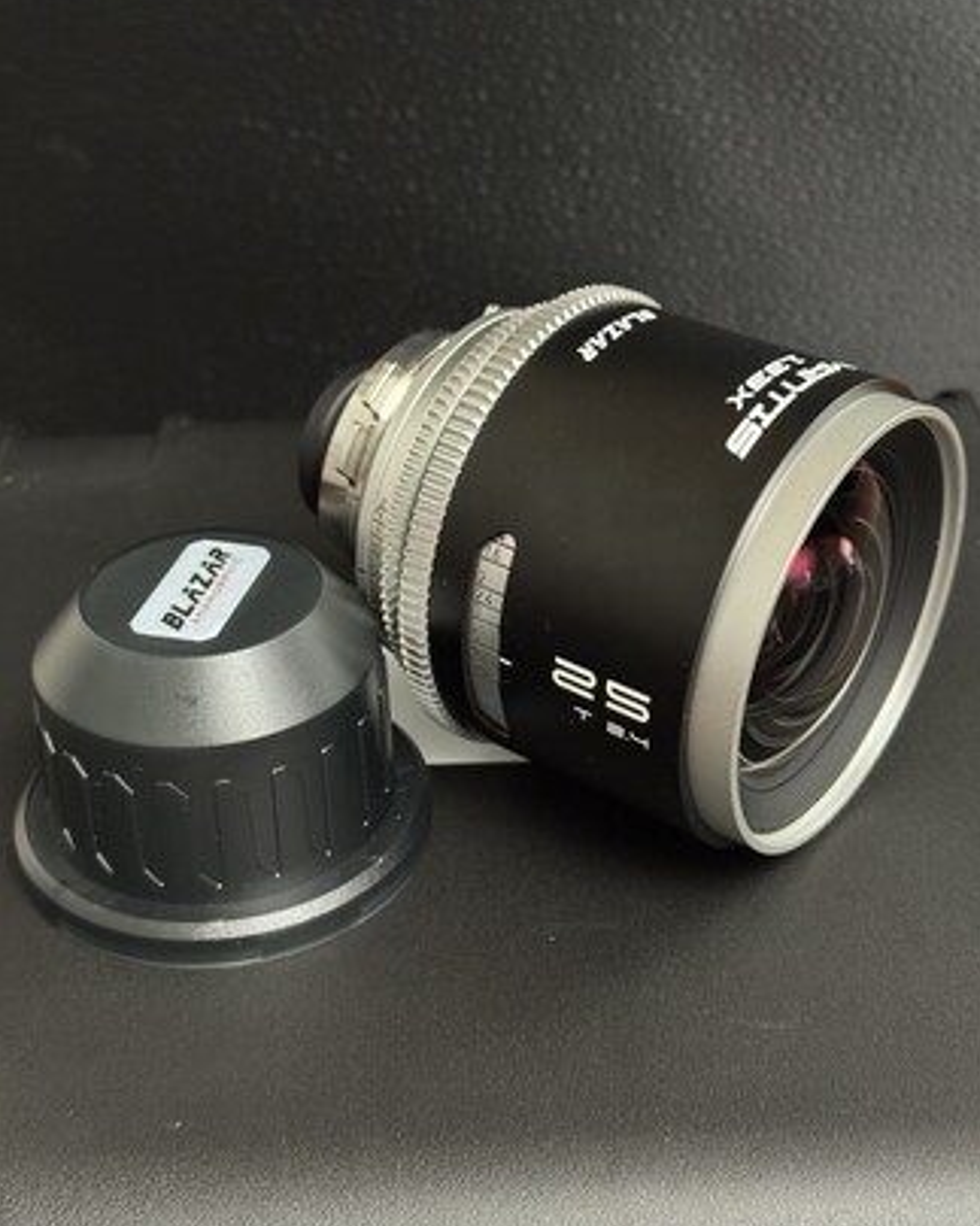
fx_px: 1850
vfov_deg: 36.6
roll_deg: +2.5
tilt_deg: -32.5
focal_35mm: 51
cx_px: 498
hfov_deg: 29.7
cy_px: 574
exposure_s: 1/29
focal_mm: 6.76
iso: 800
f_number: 1.78
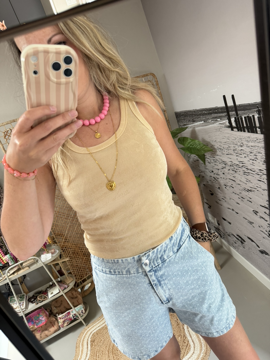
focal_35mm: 24
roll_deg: +16.8
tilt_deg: -36.2
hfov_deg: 56.8
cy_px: 180
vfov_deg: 71.6
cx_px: 135
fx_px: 250
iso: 200
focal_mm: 6.76
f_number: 1.78
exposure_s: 1/62
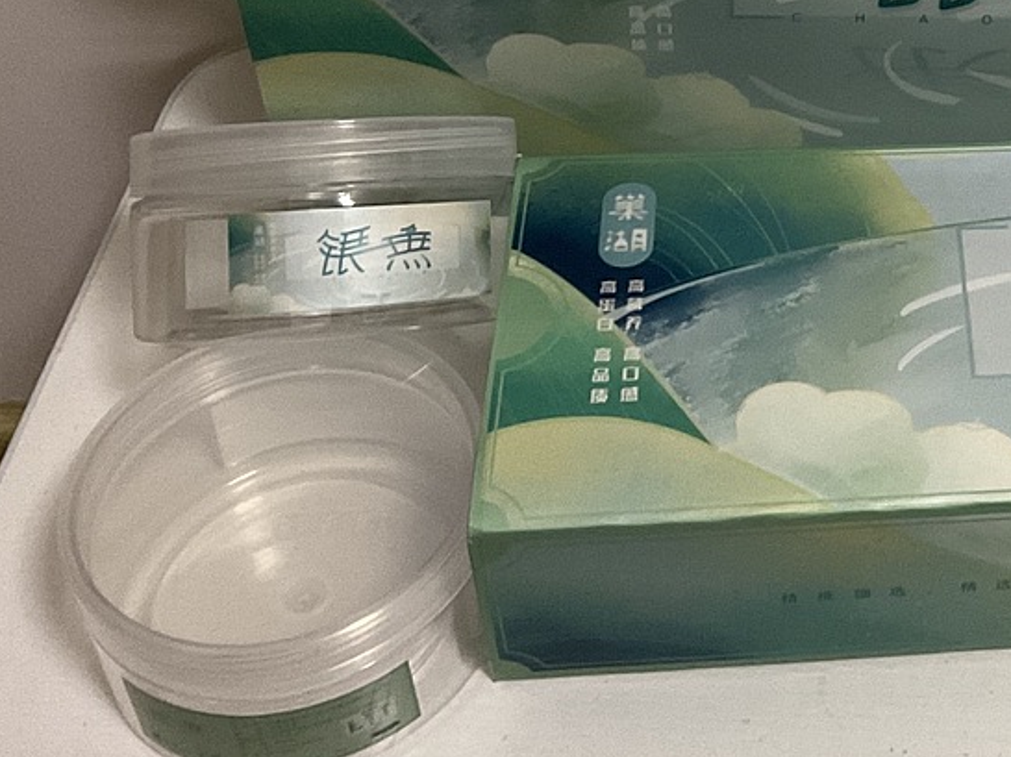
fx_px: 1985
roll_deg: -5.4
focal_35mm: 68
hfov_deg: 26.7
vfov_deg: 20.8
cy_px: -11
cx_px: 1061
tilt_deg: -38.4
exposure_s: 1/25
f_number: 1.8
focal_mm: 3
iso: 250
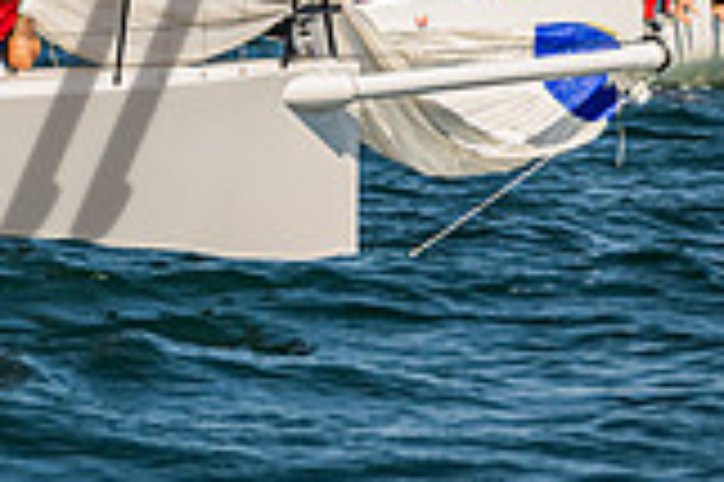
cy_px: -350
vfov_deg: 1.4
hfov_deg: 2.1
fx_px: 20151
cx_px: -125
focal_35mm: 1003
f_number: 8
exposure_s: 1/2000
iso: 500
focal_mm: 260
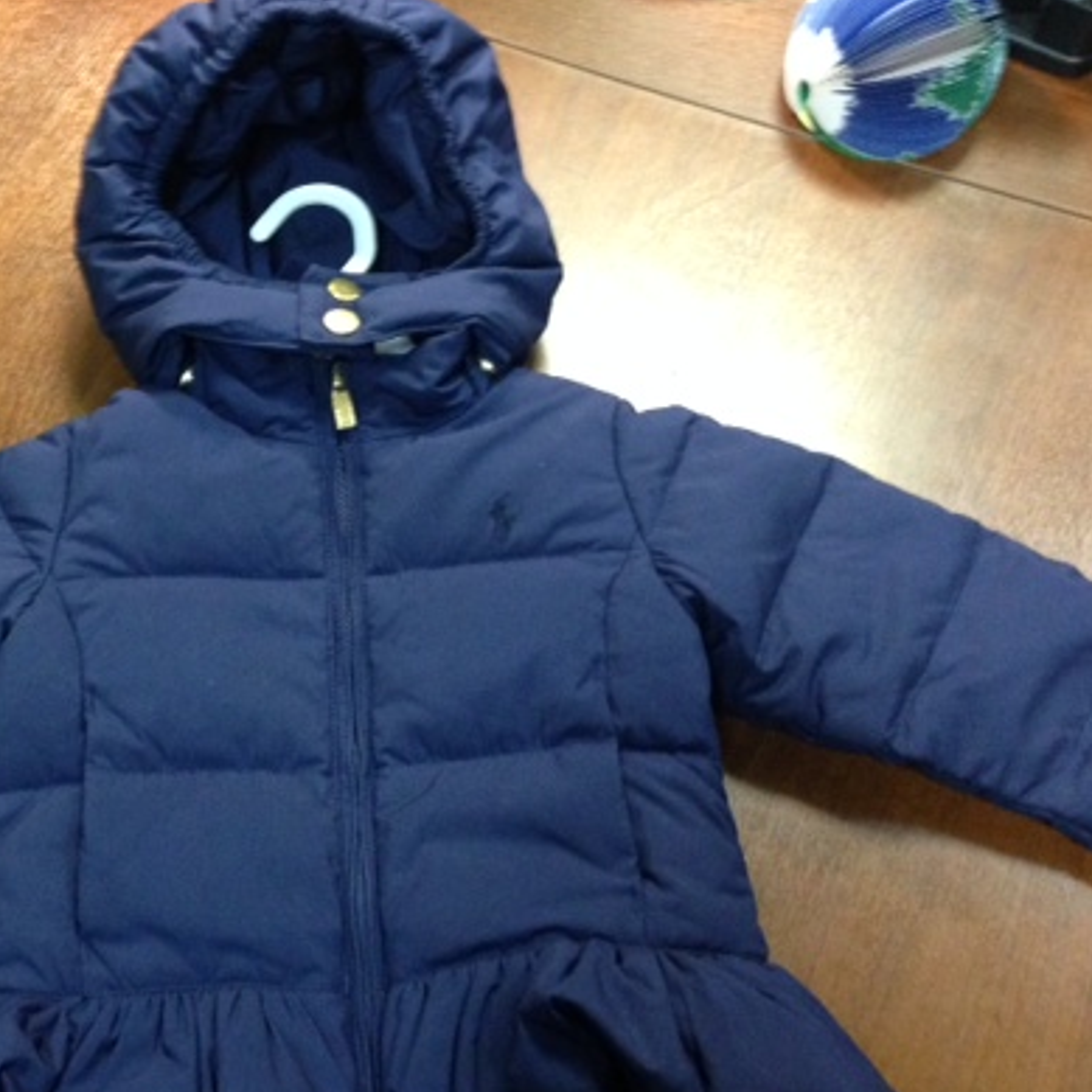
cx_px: 331
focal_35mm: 48
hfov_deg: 34.9
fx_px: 1713
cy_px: 632
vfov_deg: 35.3
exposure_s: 1/20
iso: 400
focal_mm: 4.12
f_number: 2.4
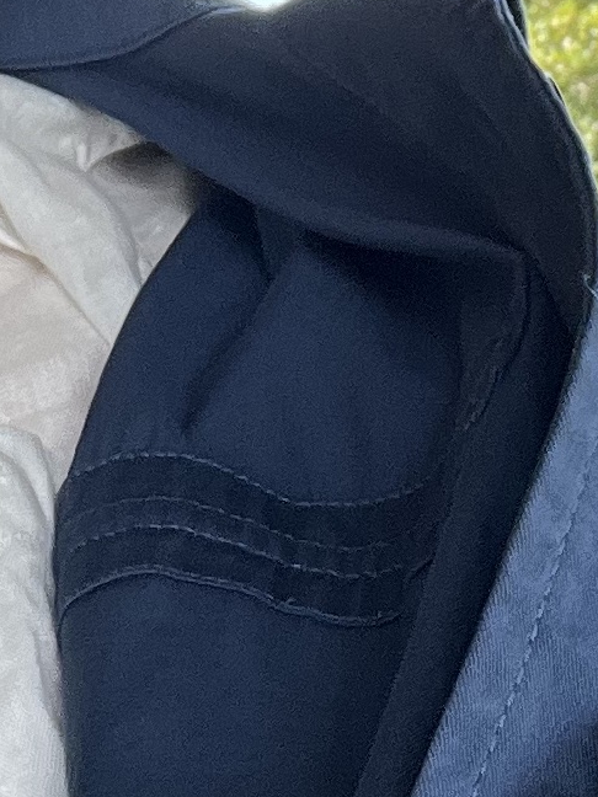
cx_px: 202
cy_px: -375
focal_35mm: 143
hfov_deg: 10.4
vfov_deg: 13.1
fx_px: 3294
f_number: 2.2
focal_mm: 2.71
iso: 32
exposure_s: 1/140
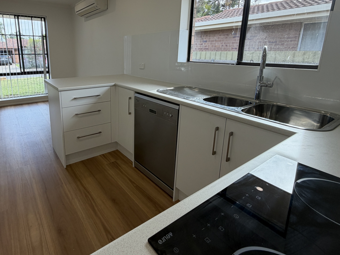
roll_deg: -0.7
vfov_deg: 65.0
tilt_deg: -13.0
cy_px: 95
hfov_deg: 80.3
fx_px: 196
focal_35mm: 20
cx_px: 129
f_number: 2.2
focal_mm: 2.22
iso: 40
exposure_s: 1/100
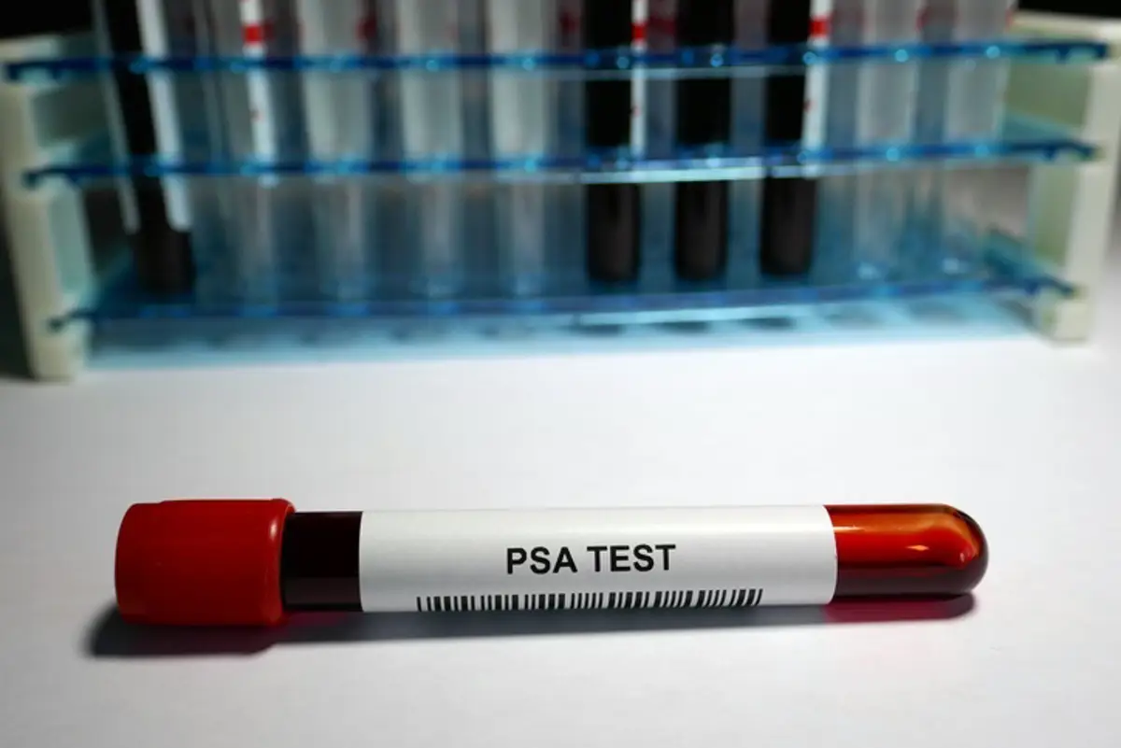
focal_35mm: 35
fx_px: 1090
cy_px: 374
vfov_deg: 37.9
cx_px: 560
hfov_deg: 54.4
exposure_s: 1/640
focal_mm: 12.7
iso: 125
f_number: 3.4
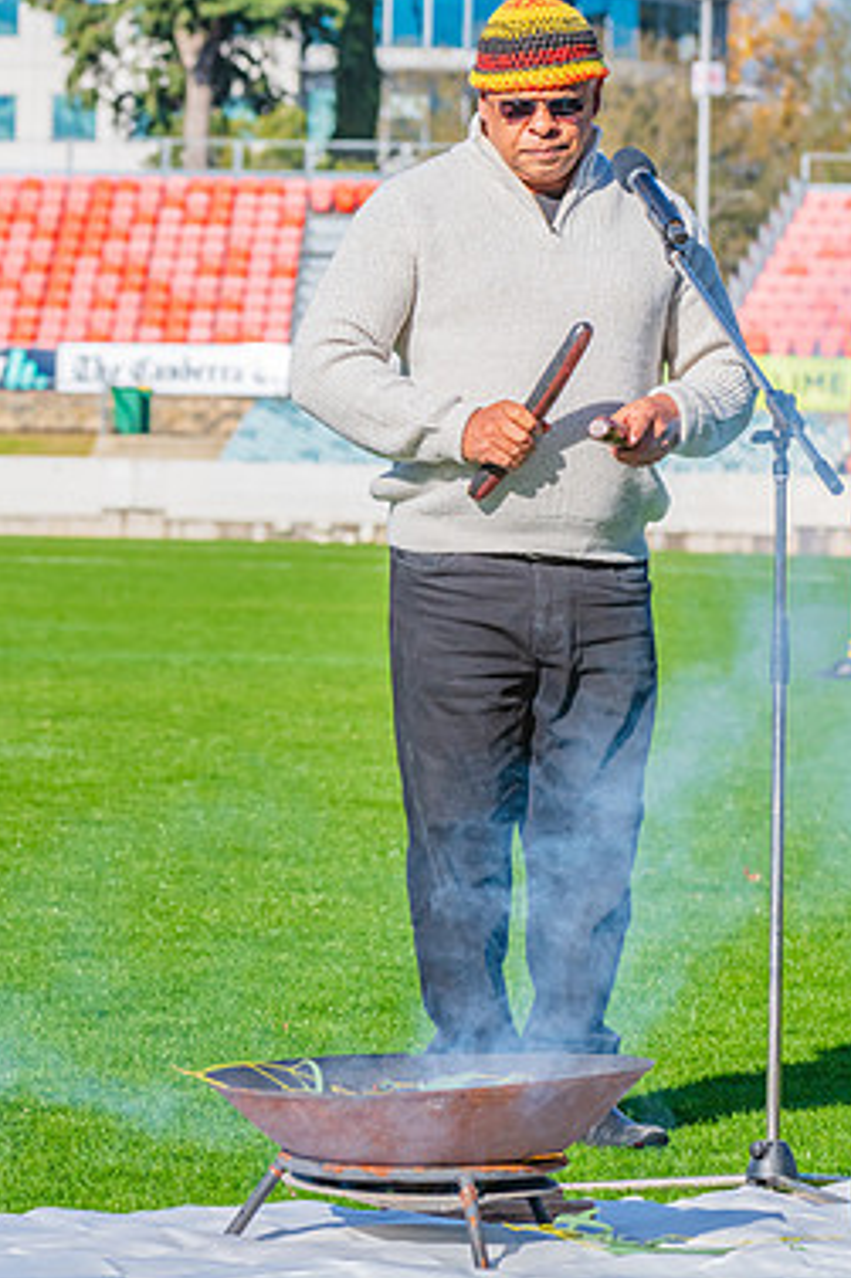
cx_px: 475
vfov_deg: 9.6
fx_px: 7630
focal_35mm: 215
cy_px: 634
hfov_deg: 6.4
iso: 800
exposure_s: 1/1250
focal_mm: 180
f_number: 11
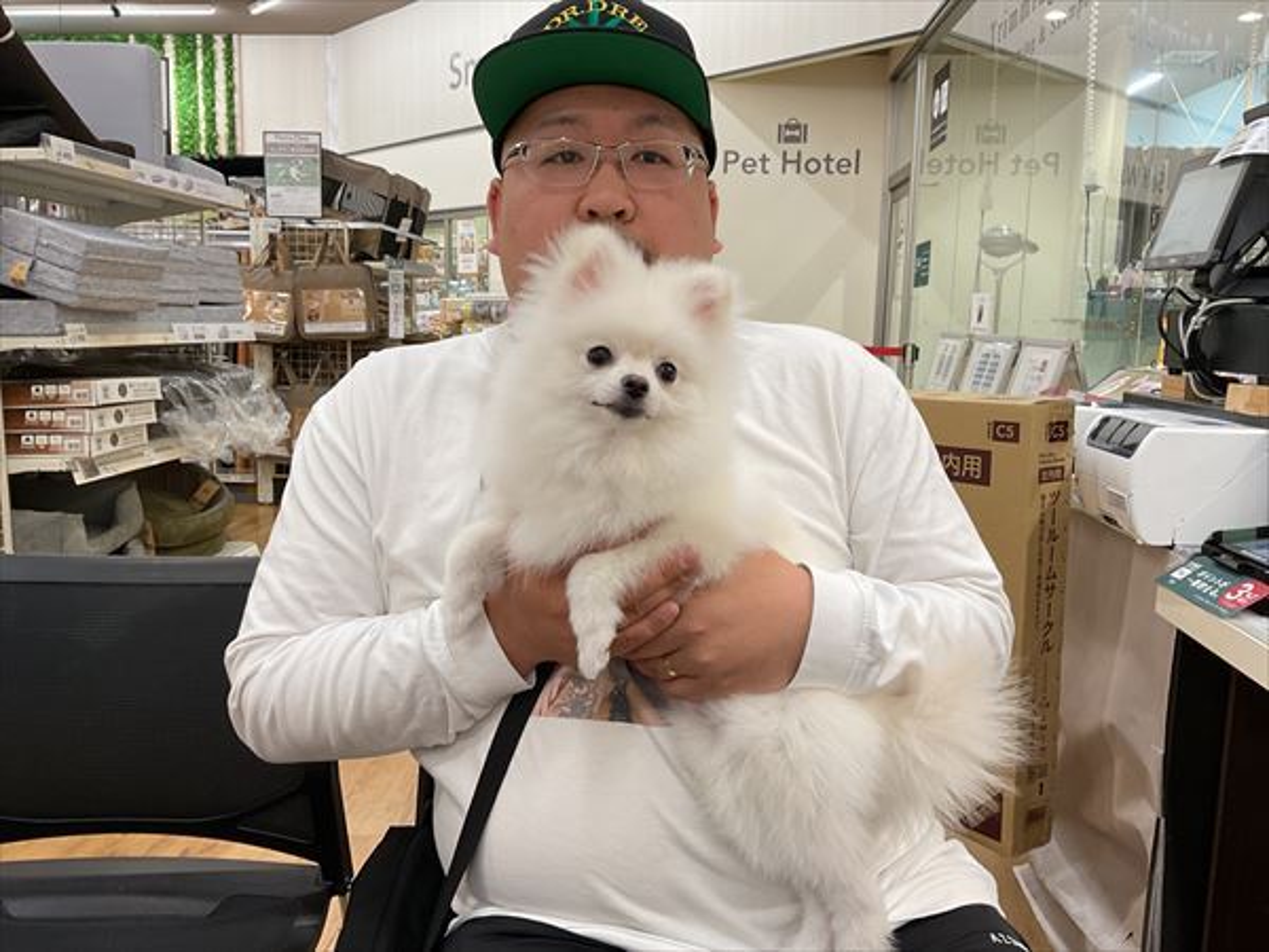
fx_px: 1063
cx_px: 634
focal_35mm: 29
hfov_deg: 61.7
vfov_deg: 48.2
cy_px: 476
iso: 40
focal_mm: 3
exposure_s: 1/60
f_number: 1.8
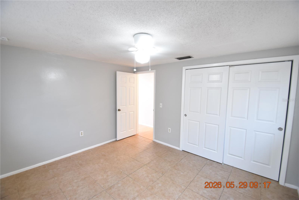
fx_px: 125
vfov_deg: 77.3
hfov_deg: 100.4
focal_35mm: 15
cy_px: 100
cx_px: 150
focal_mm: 10
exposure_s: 1/20
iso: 800
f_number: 3.5
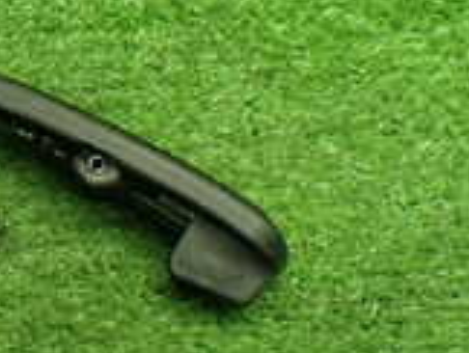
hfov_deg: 16.0
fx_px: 1506
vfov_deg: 13.2
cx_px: -258
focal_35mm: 111
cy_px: 0
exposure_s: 1/100
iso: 800
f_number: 2.3
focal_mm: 5.4
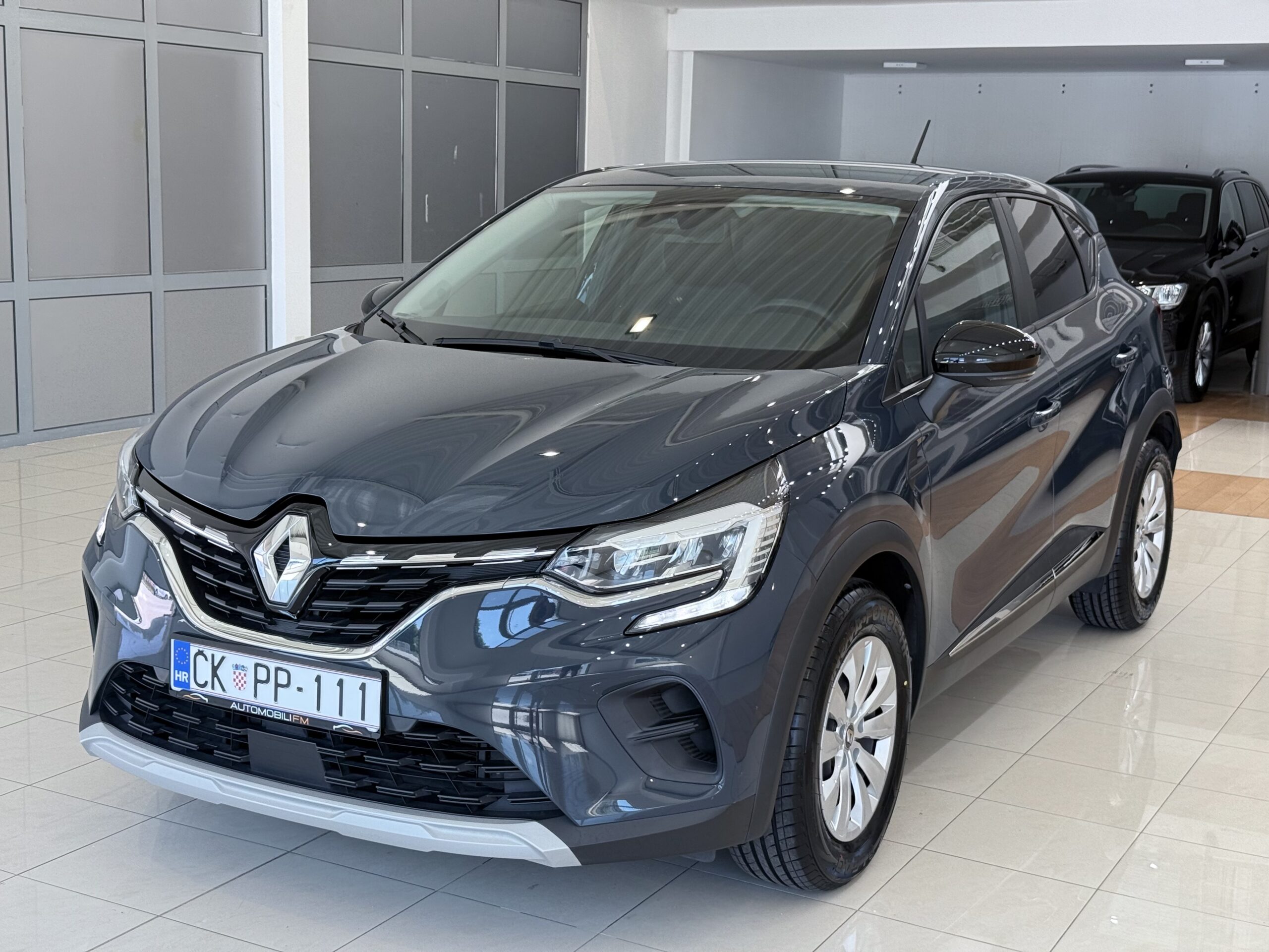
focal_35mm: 48
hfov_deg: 39.7
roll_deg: -2.0
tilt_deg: -10.4
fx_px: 1760
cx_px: 634
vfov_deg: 30.3
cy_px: 476
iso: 64
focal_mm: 6.76
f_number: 1.78
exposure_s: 1/147
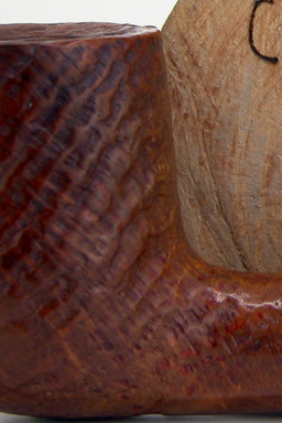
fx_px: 2632
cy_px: 69
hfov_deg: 6.1
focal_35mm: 224
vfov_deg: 9.2
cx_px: 451
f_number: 3.7
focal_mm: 17.8
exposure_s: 1/78.5
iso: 100
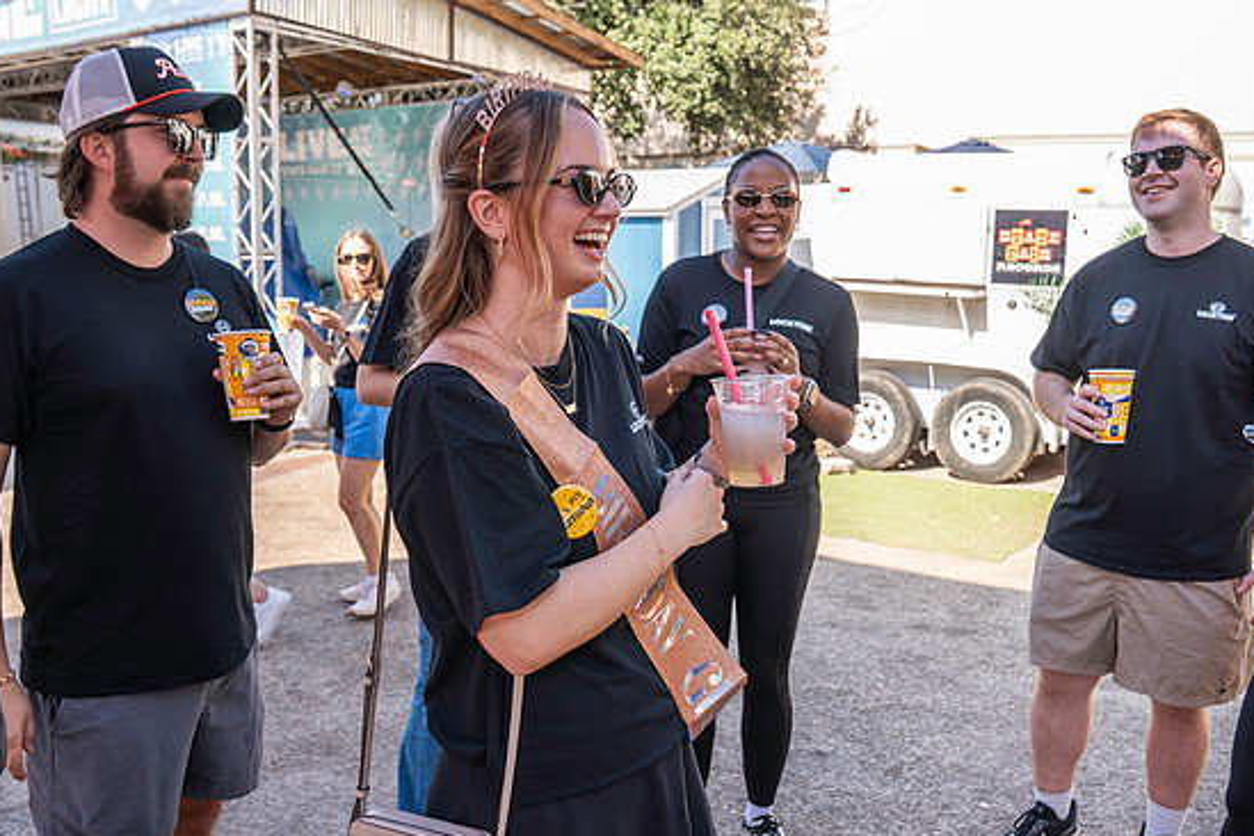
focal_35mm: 31
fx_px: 1080
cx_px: 671
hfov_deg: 60.2
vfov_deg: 42.3
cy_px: 458
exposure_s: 1/200
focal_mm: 24
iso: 100
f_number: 4.5
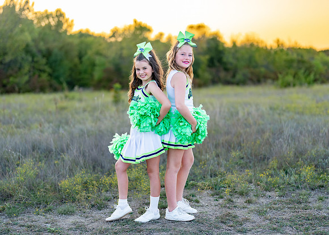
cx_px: 169
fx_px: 561
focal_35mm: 60
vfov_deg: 23.6
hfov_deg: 32.7
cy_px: 130
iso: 100
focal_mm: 50
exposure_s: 1/640
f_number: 1.2
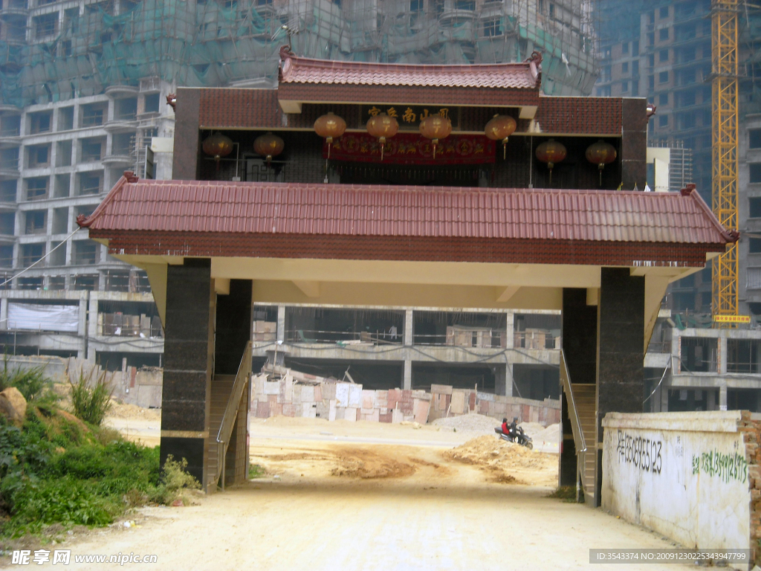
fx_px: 1341
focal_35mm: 61
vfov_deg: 24.0
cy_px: 286
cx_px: 380
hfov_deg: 31.7
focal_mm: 9.87
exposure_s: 1/250
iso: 73
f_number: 3.5
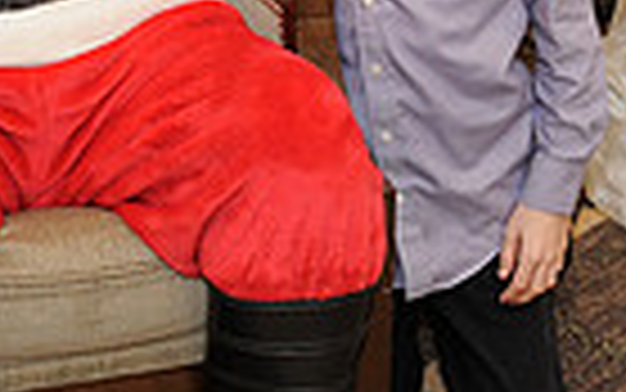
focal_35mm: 123
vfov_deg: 10.1
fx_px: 2099
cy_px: -320
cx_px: 176
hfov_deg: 16.9
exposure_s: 1/100
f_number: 4
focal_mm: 29
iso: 1600
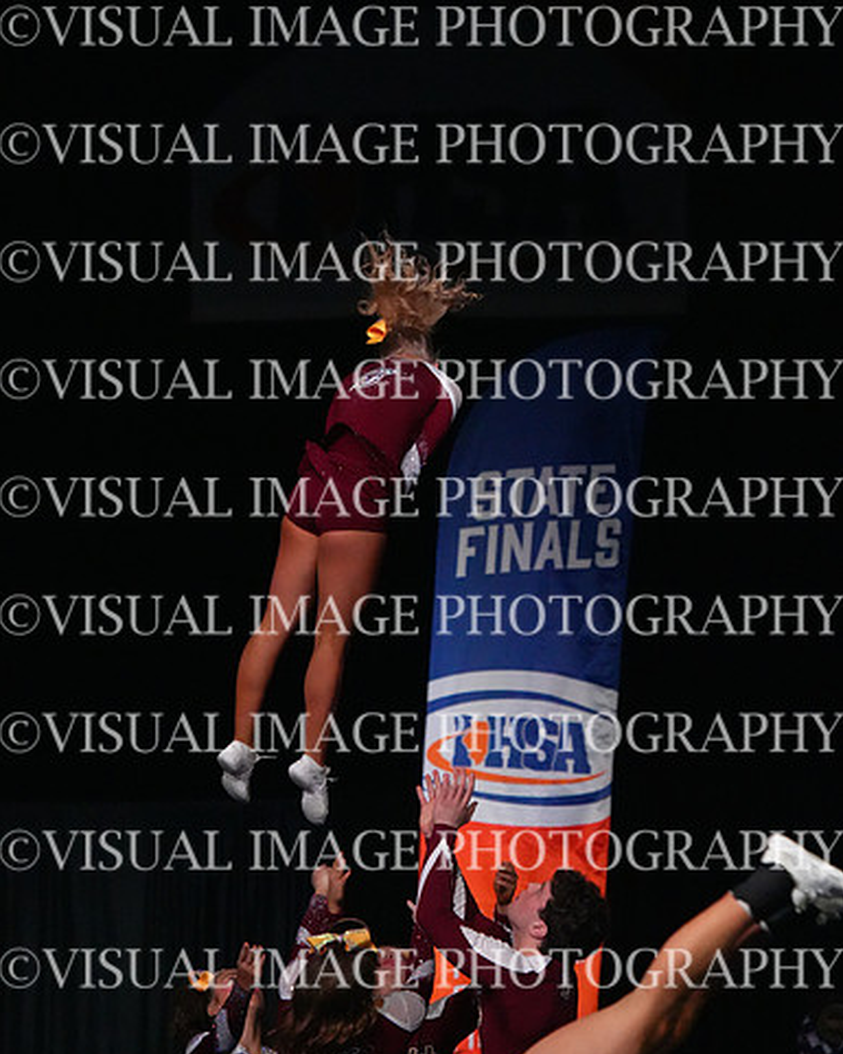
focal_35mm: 266
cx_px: 422
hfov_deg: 5.8
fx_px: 8293
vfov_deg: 7.3
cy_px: 438
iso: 16000
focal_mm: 235
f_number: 5.6
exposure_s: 1/1250
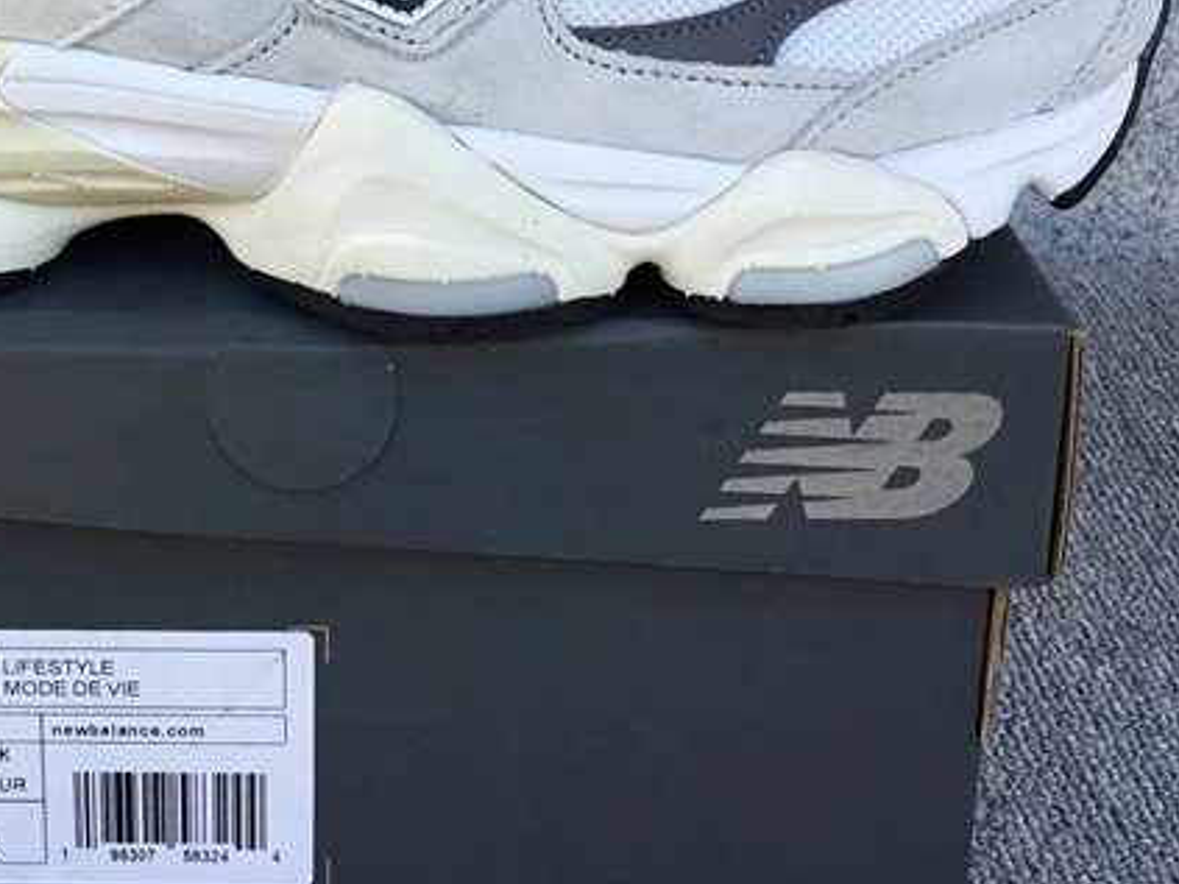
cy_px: 132
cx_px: 301
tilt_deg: -19.7
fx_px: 2247
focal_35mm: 66
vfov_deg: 21.9
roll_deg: +0.6
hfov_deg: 29.0
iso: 25
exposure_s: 1/127
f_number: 2.4
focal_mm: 3.3
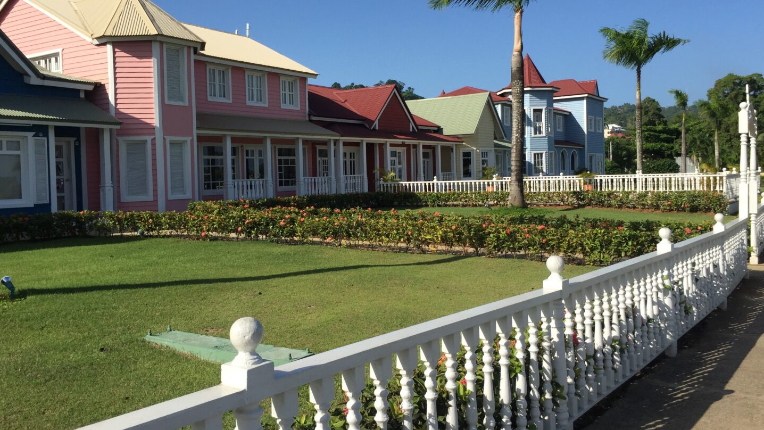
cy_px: 185
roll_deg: -1.3
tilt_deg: -1.0
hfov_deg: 59.5
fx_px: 669
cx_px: 373
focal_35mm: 33
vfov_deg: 35.6
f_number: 2.2
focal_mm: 4.15
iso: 32
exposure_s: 1/2198
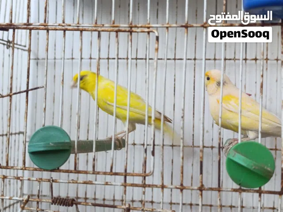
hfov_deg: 34.9
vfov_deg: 26.6
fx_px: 450
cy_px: 106
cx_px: 142
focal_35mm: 55
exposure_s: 1/99.9
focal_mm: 6.14
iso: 125
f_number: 1.6
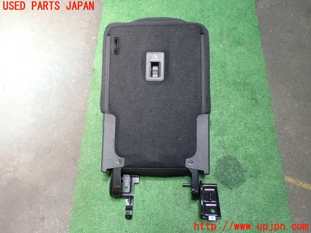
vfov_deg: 44.2
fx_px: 287
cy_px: 116
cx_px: 156
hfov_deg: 56.8
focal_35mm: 32
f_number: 2.4
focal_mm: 5.79
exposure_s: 1/50
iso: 200
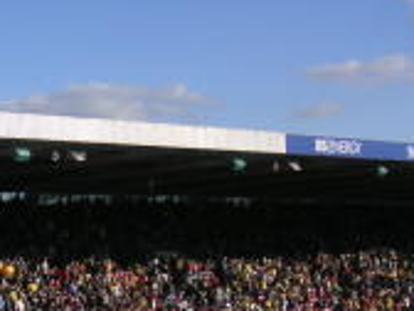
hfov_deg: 17.0
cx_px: -104
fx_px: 1316
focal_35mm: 110
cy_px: 302
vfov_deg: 13.3
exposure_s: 1/250
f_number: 6.7
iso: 50
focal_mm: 6.1
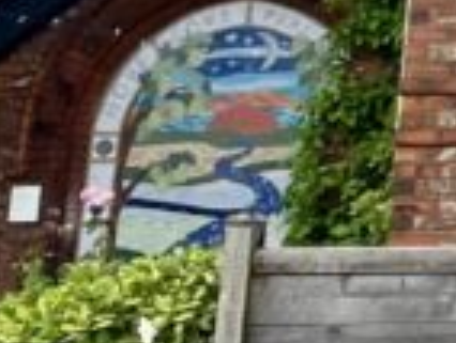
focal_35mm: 187
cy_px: -490
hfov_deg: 8.9
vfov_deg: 7.4
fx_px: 2468
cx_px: 1317
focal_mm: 4.25
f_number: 1.8
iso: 32
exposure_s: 1/1629
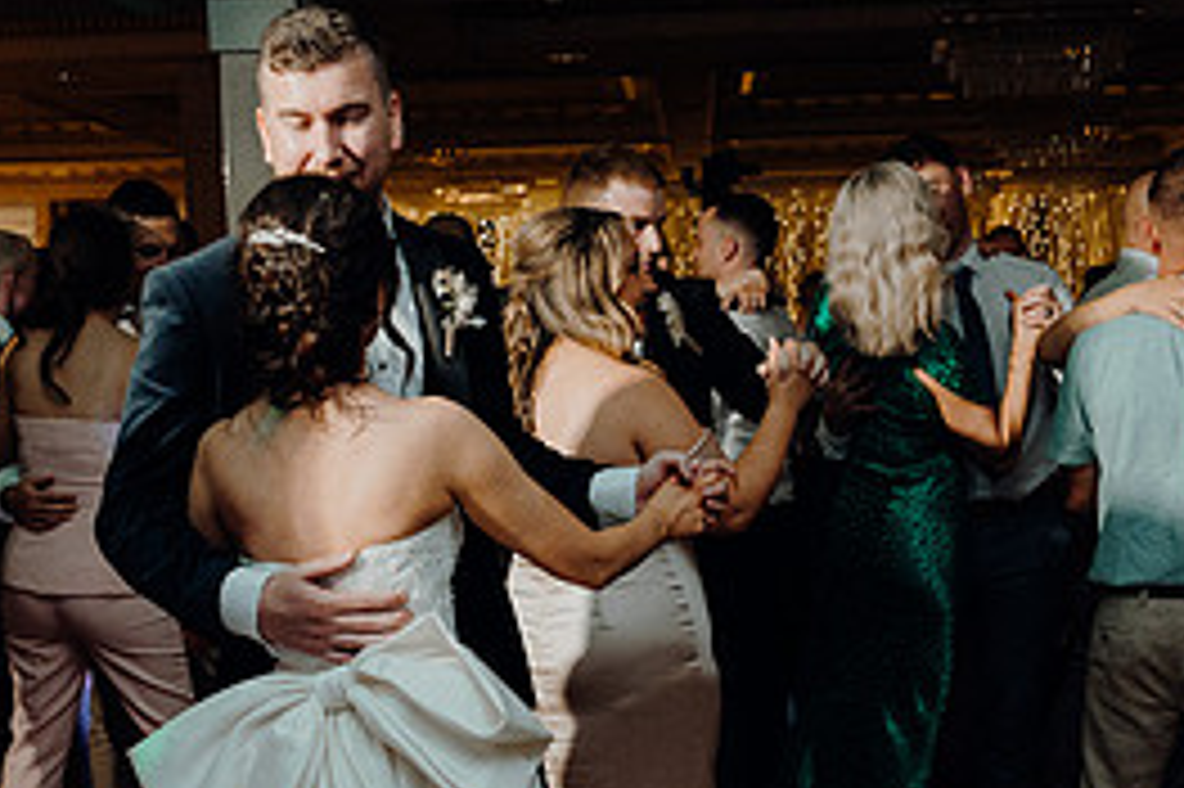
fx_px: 1742
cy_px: 682
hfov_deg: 37.5
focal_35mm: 53
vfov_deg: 24.9
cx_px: 531
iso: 2500
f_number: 3.5
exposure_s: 1/160
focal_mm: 24
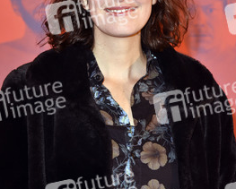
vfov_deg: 9.0
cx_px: 118
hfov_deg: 11.3
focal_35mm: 171
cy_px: 58
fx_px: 1196
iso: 800
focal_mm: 120
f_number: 6.3
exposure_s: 1/125
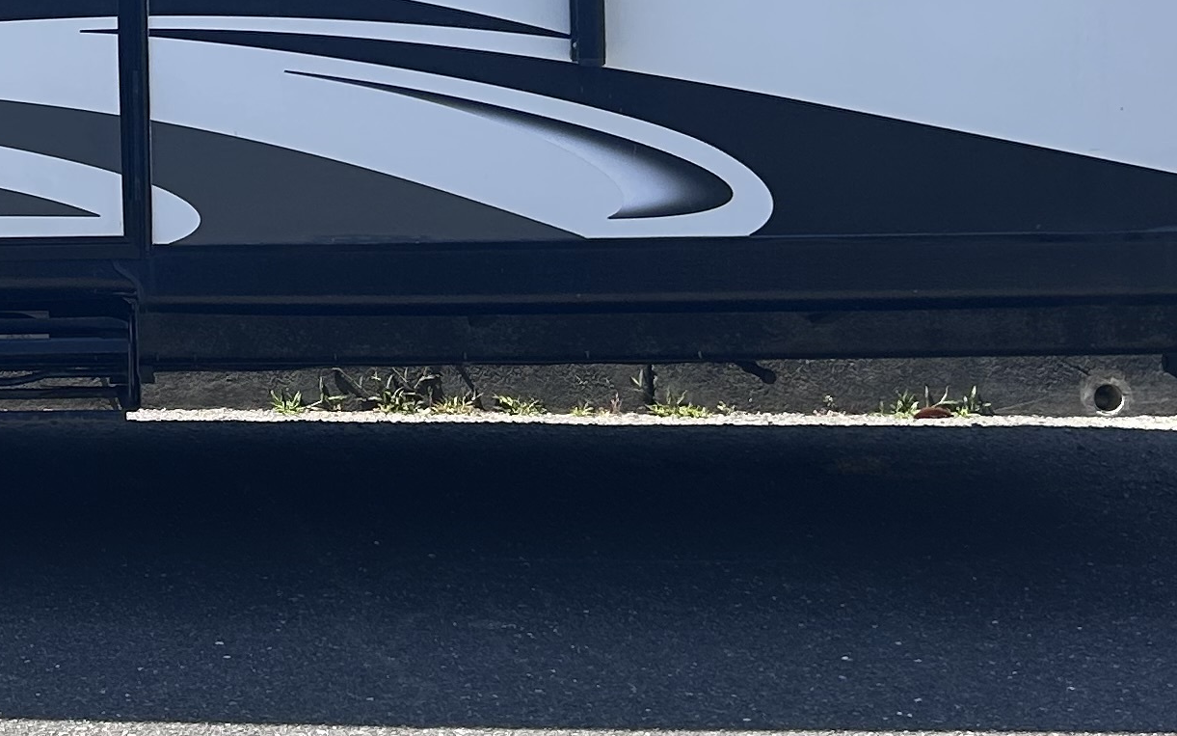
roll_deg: +2.4
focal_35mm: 91
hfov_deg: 21.4
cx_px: -180
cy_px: -42
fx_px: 2919
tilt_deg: -2.5
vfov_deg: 14.1
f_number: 1.5
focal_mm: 5.7
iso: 50
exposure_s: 1/2404
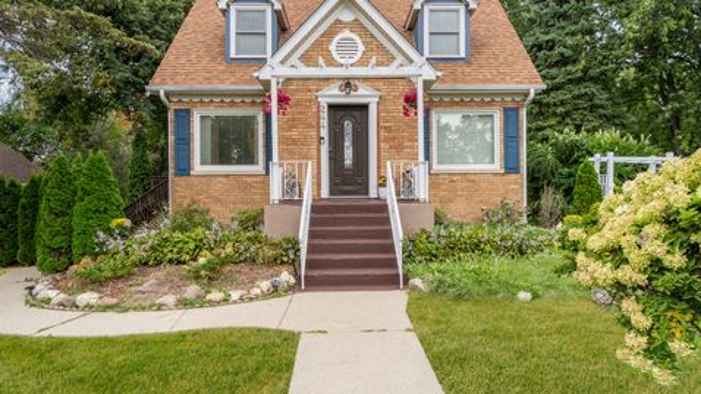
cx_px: 355
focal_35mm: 23
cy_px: 197
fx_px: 428
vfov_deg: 49.5
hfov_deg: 78.7
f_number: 10
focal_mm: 21
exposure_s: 1/25
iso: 100
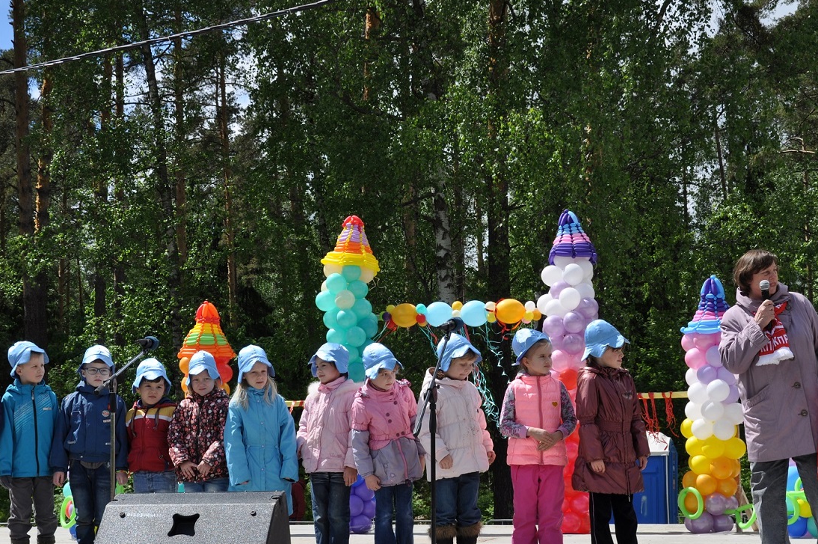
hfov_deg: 31.4
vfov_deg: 21.2
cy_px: 337
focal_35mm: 64
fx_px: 1453
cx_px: 389
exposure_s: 1/400
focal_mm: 34
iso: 200
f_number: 10
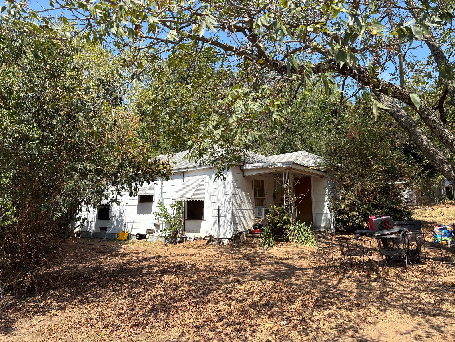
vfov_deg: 53.1
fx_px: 342
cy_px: 171
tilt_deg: +5.9
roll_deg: +2.1
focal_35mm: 26
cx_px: 228
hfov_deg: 67.3
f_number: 1.6
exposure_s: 1/1953
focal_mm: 5.96
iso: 50
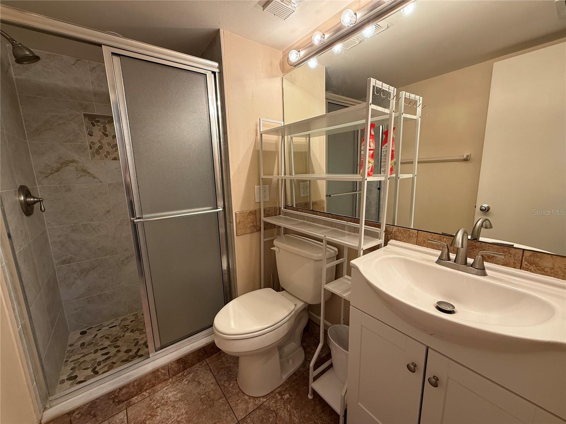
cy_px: 212
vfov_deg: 85.7
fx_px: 229
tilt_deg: -10.1
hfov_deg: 102.1
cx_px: 283
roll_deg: +1.4
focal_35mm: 14
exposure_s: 1/120
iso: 160
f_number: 2.2
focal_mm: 2.22
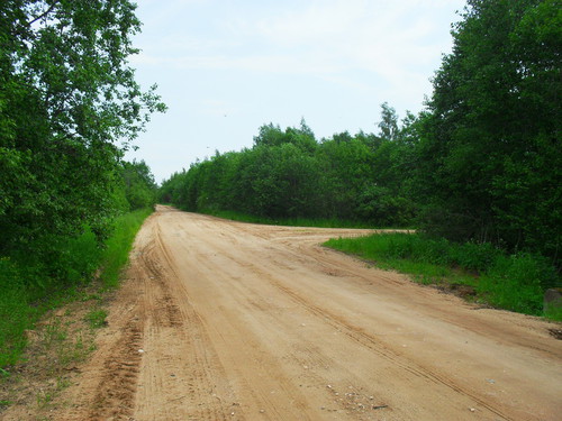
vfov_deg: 40.7
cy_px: 210
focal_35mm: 35
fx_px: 568
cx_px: 281
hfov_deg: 52.6
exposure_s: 1/180
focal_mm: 6.3
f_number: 8.4
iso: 100
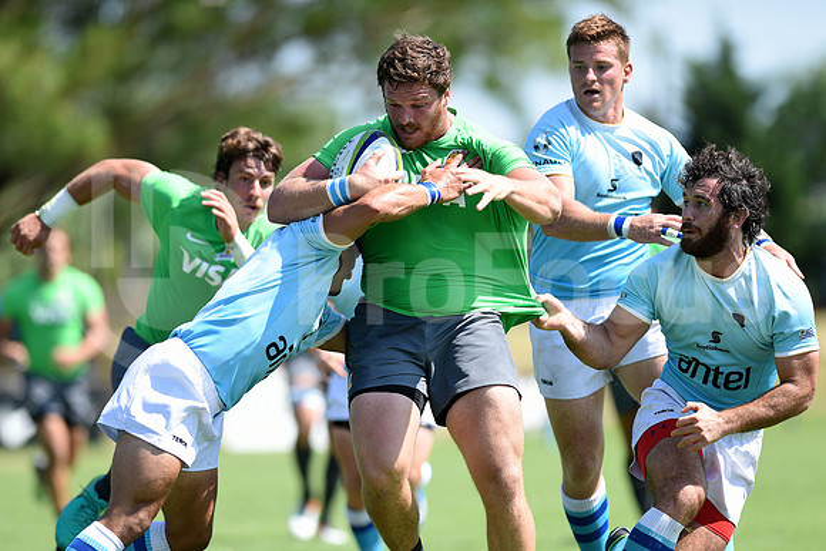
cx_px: 413
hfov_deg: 6.9
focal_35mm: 300
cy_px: 276
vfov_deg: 4.6
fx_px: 6885
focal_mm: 300
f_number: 2.8
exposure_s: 1/1600
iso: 200
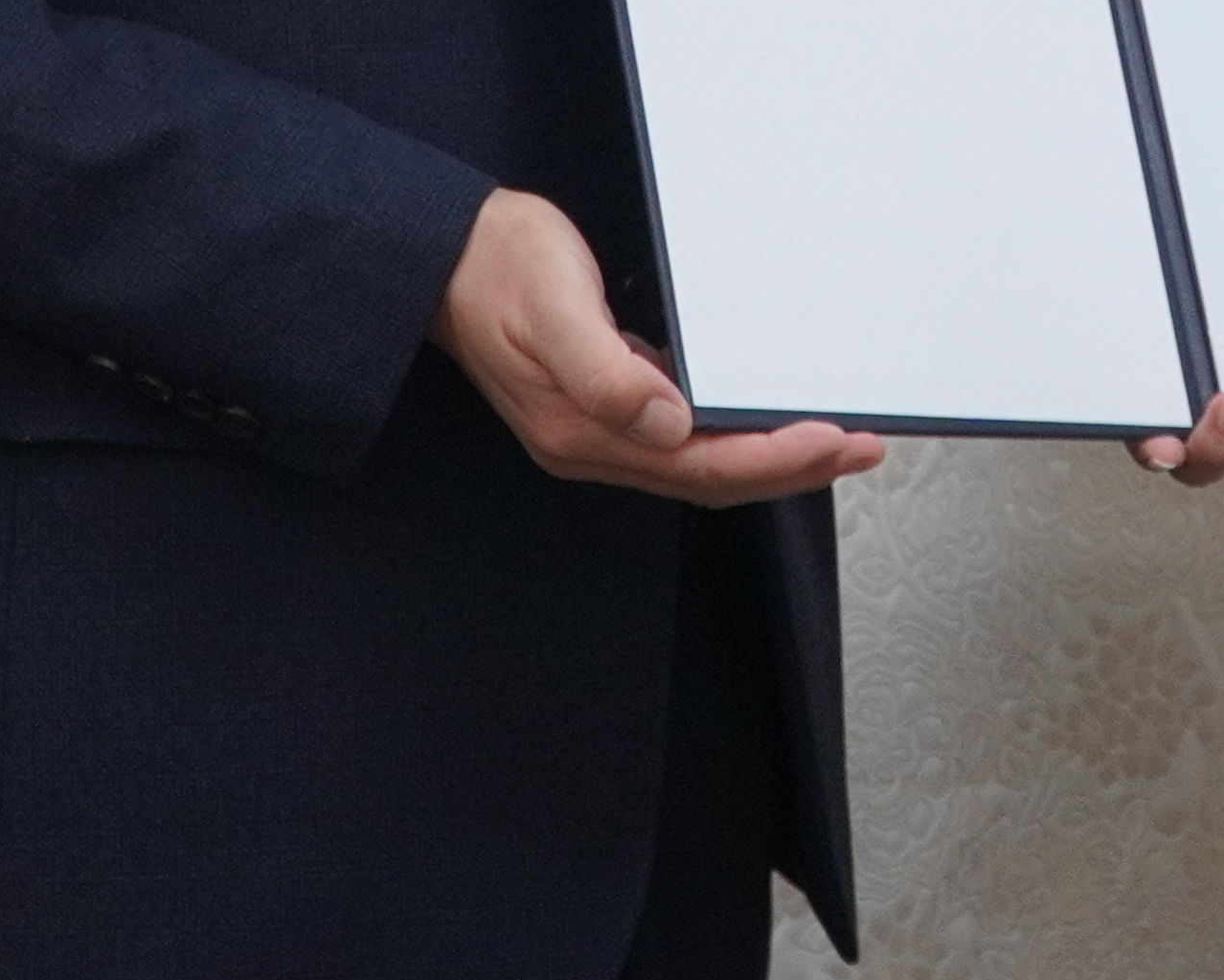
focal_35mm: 165
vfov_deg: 9.2
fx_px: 5986
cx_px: 959
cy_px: -339
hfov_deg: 11.6
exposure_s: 1/160
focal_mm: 25
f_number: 4
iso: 640
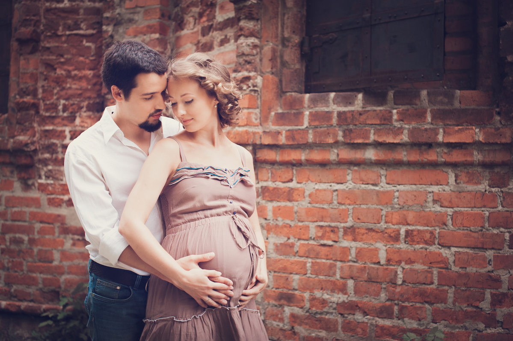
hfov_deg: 39.6
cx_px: 256
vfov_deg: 27.0
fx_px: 712
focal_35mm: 50
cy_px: 170
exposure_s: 1/125
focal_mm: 50
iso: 400
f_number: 3.2
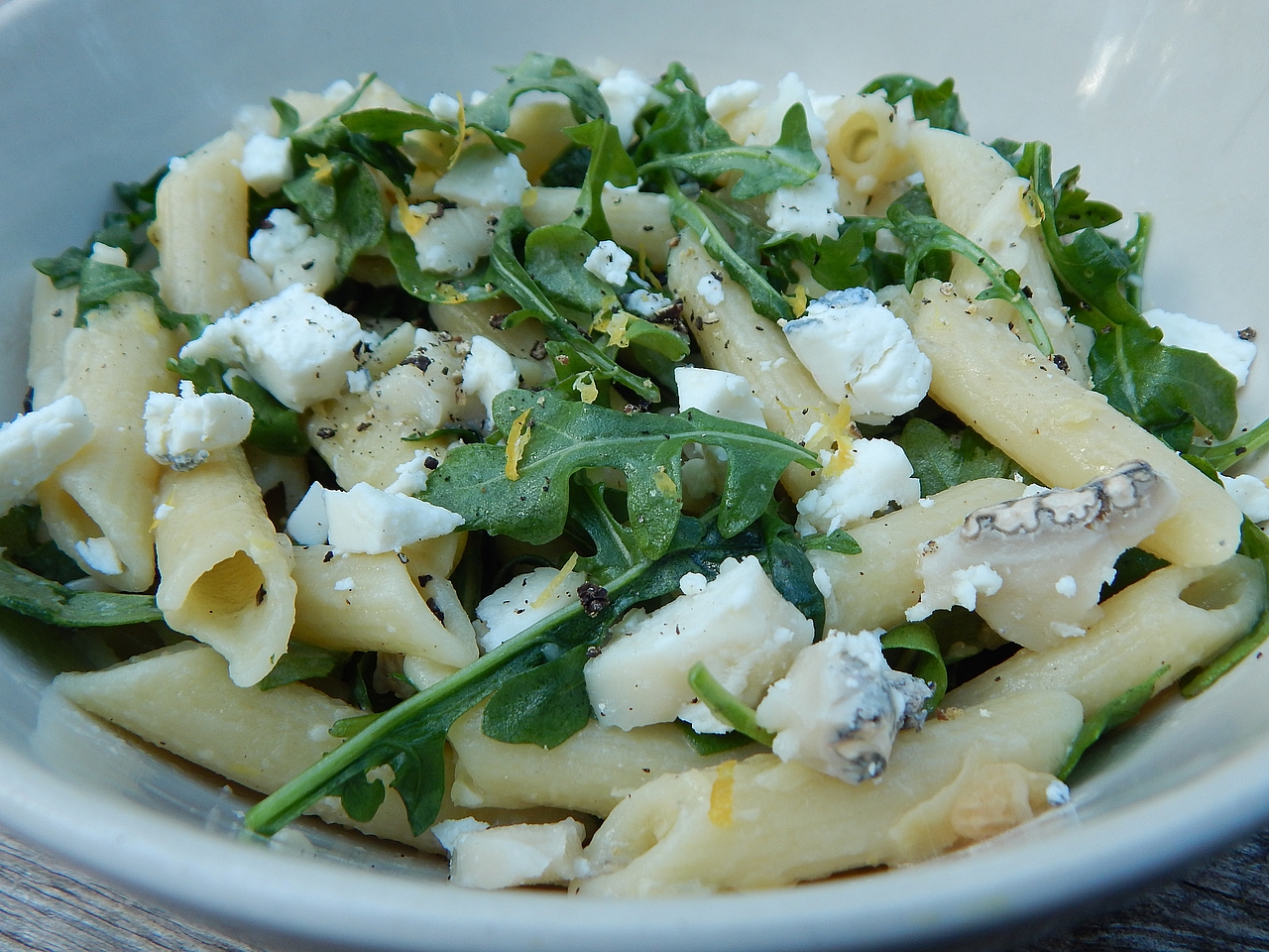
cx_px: 634
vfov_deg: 45.4
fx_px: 1136
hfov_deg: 58.4
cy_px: 476
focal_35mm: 31
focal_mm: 5.6
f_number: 3.2
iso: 125
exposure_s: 1/50
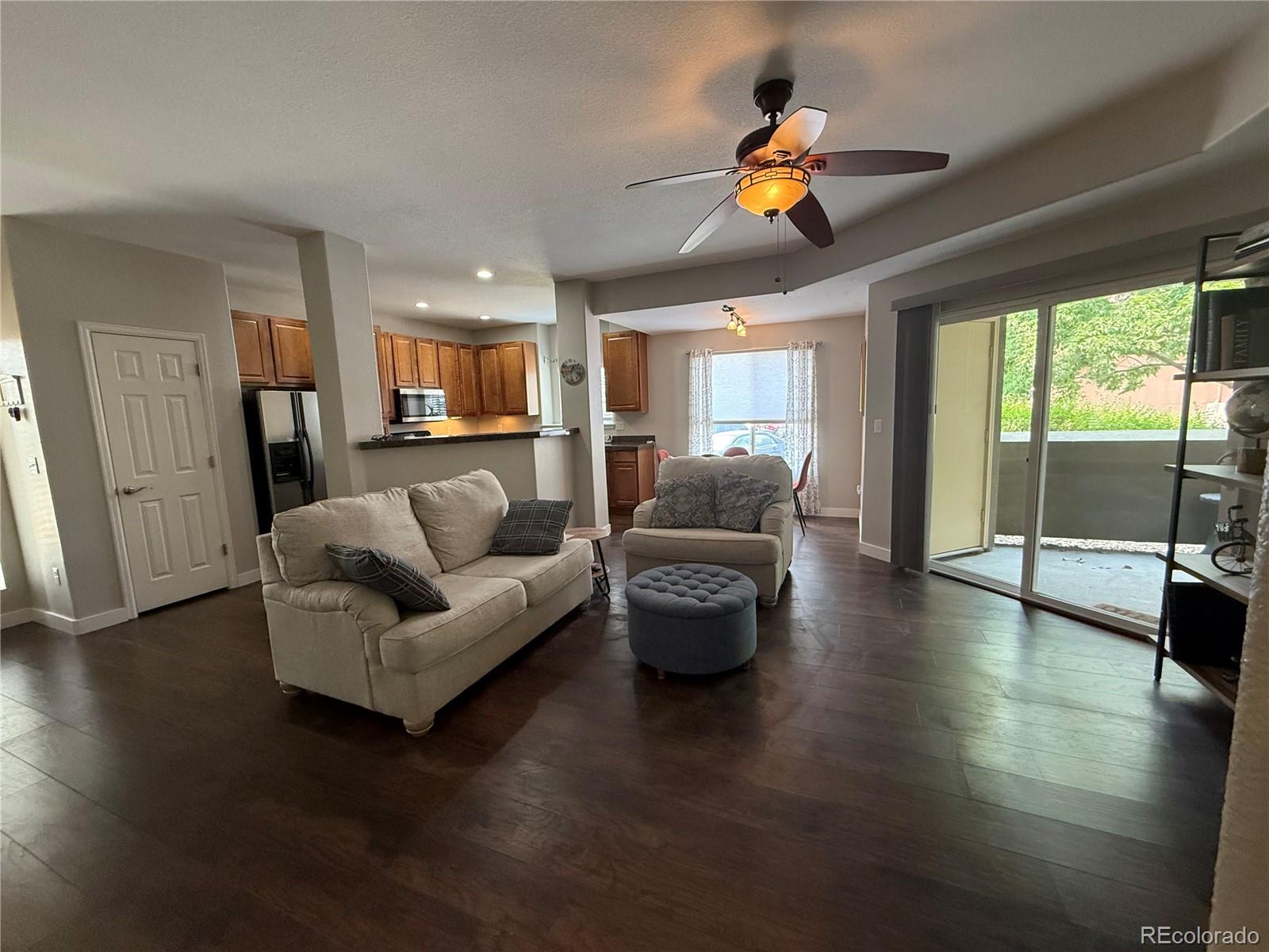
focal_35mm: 14
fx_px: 513
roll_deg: +1.9
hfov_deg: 102.1
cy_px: 476
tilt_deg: -7.3
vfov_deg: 85.7
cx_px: 634
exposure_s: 1/120
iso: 500
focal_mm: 2.22
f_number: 2.2
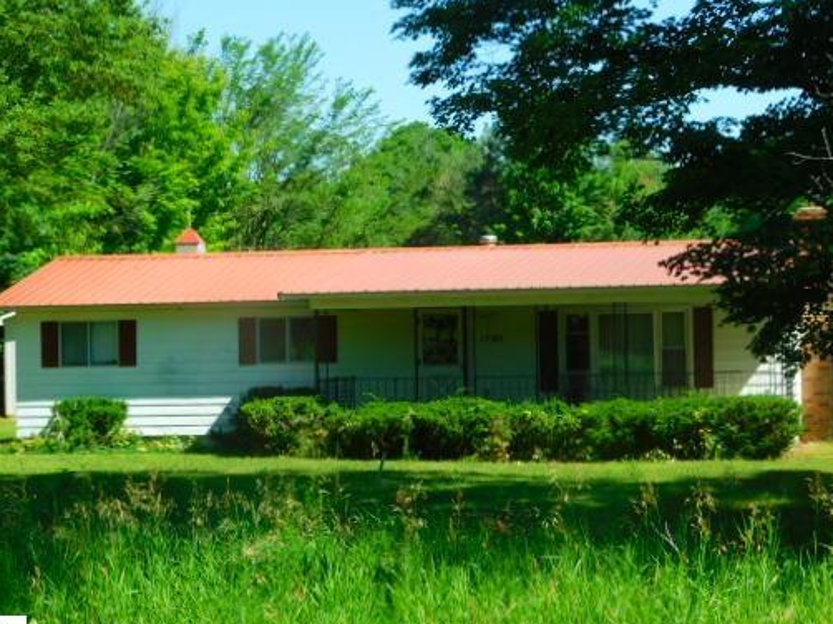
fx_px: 2453
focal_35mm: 102
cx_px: 450
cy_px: 315
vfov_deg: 14.5
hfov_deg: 19.3
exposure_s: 1/400
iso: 125
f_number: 4.4
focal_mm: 14.2
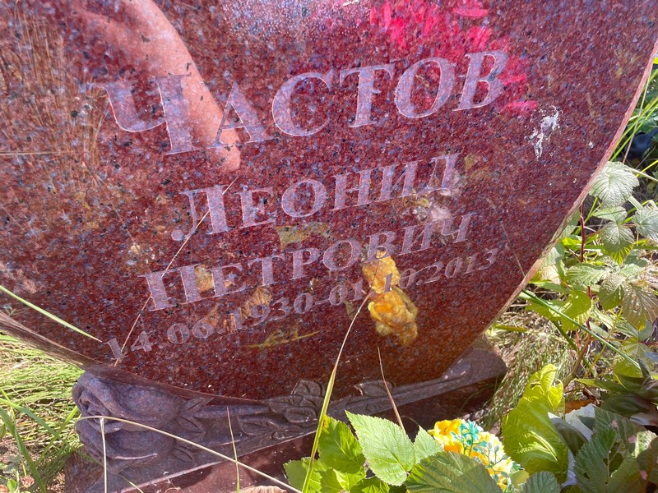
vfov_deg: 53.1
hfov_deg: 67.3
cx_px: 329
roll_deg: -0.1
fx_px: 494
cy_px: 246
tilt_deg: -43.6
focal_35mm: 26
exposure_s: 1/255
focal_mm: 4.2
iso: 32
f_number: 1.6
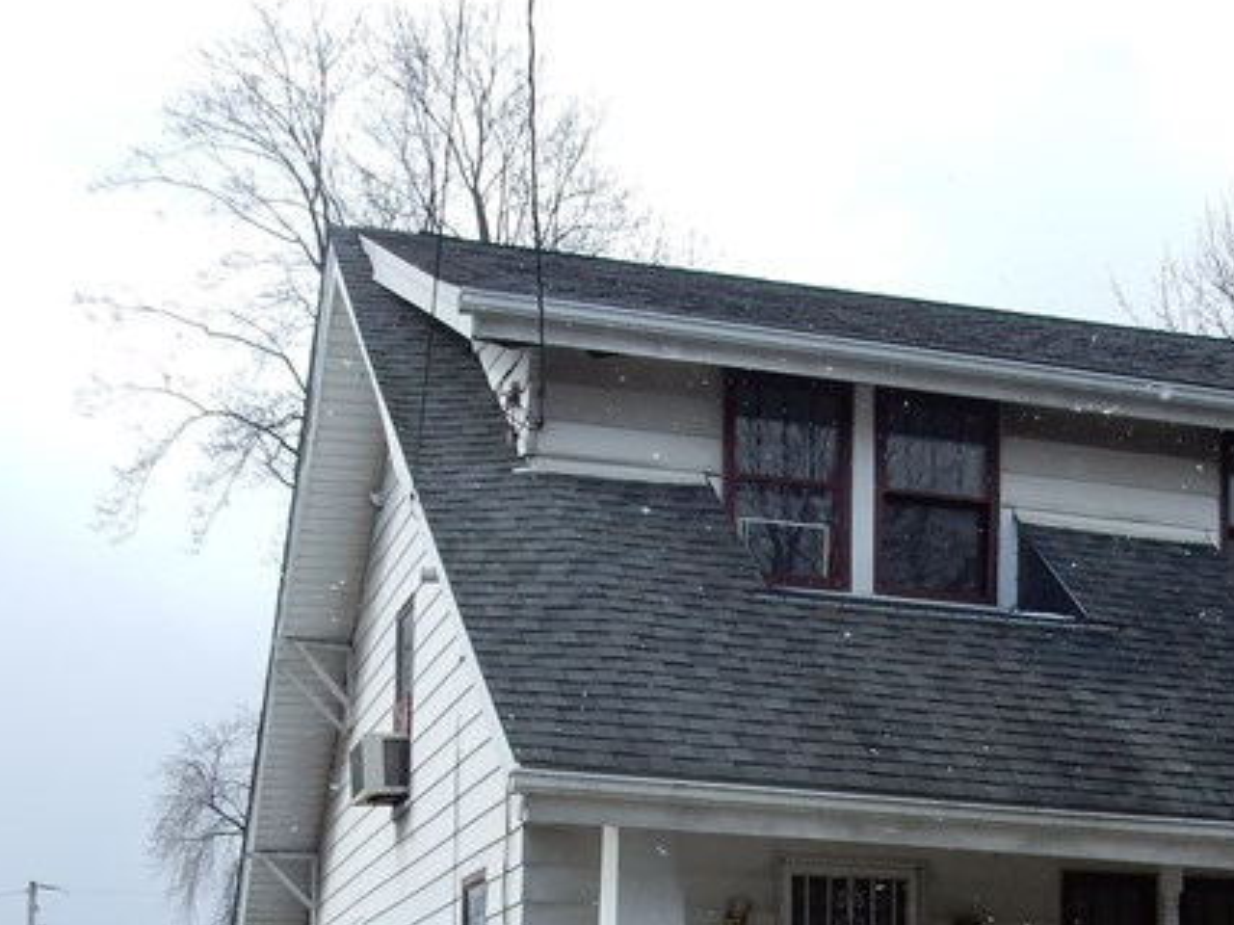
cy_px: 997
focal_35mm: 72
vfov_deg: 19.6
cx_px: 994
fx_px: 2566
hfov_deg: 26.5
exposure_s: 1/800
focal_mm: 5.4
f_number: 4
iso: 125
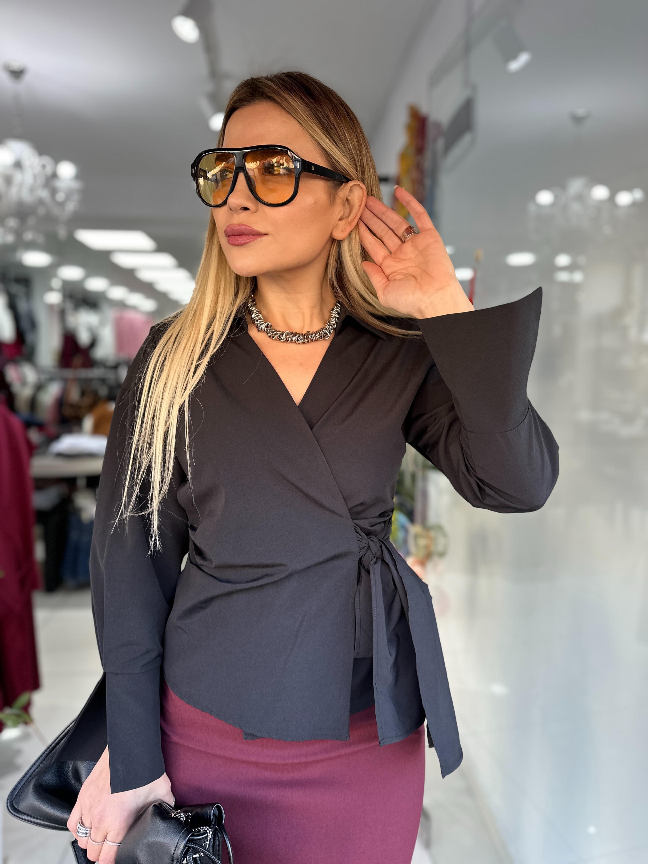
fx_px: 599
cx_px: 324
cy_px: 432
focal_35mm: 24
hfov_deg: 56.8
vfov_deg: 71.6
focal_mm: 6.86
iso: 80
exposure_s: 1/121
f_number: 1.78
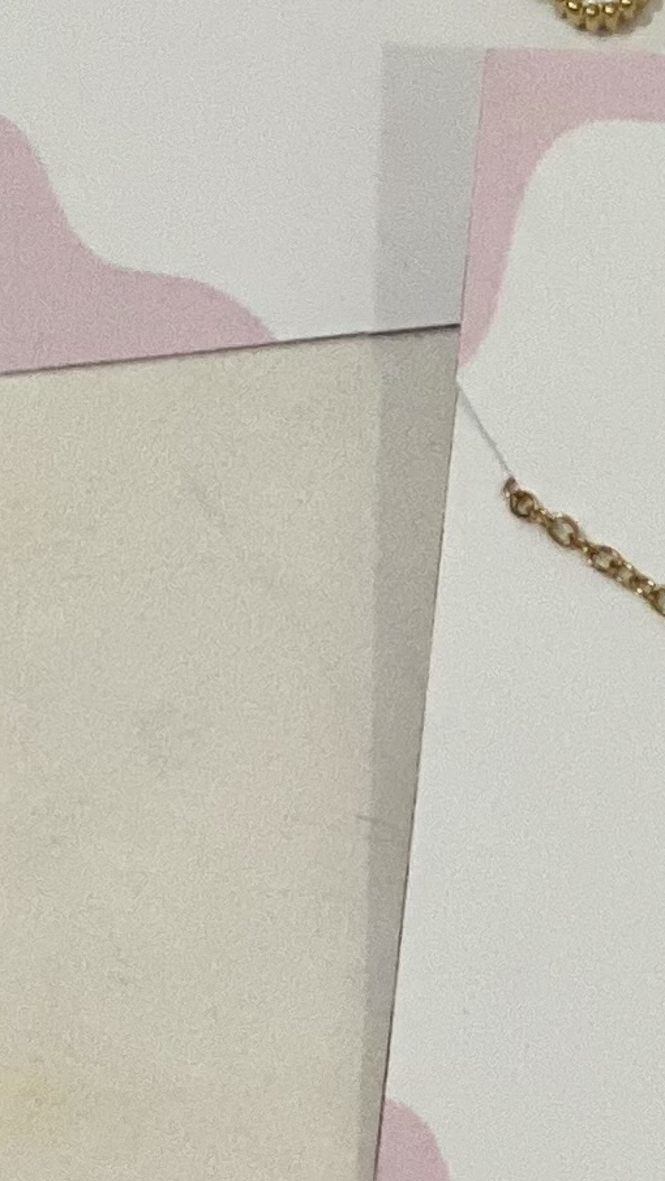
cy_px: -104
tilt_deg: -59.7
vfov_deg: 8.5
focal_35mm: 252
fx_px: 7895
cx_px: 1290
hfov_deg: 4.8
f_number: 2
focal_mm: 6
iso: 200
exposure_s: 1/120
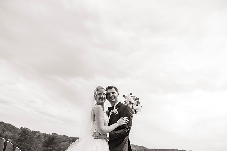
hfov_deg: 54.4
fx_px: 221
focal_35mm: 35
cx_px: 114
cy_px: 76
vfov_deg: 37.9
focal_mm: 35
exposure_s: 1/2000
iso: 800
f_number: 2.5
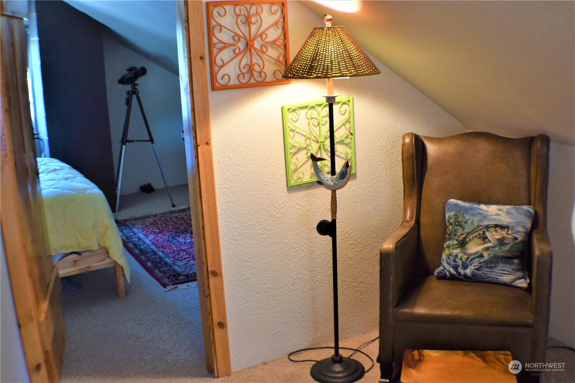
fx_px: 958
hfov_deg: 33.4
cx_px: 288
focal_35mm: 60
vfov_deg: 22.6
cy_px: 192
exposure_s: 1/13
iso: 200
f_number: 4.8
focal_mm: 40
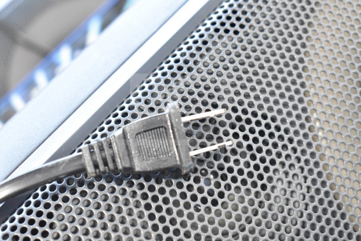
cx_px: 180
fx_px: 602
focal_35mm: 60
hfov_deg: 33.4
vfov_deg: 22.6
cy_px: 120
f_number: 4.8
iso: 2200
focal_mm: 40
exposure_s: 1/60
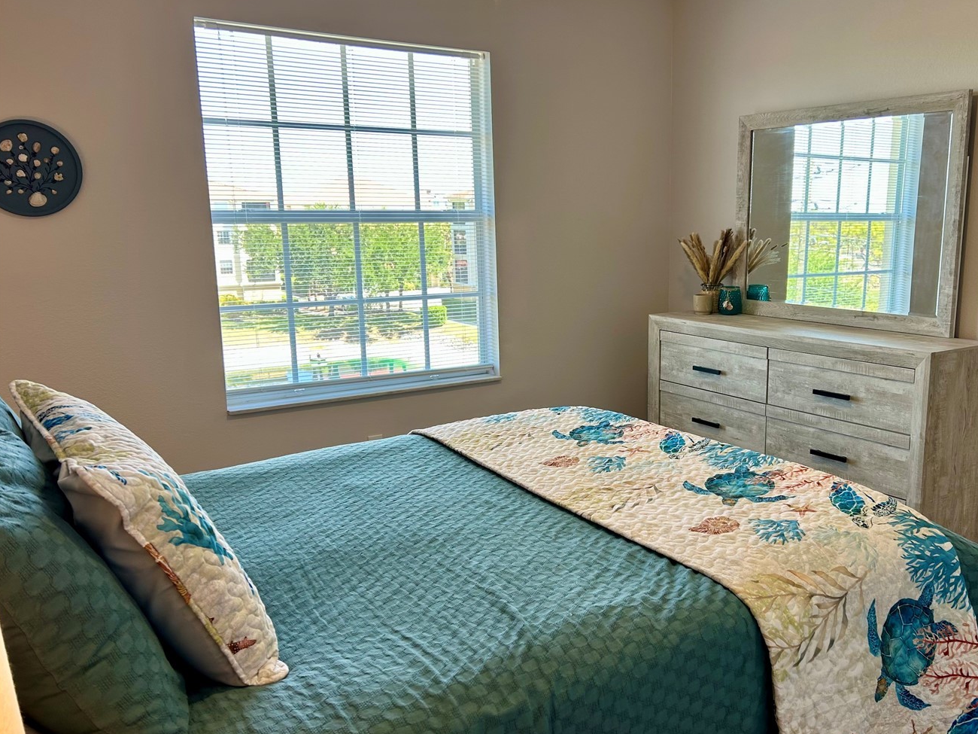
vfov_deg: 44.1
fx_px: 904
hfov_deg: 56.3
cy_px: 386
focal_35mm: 32
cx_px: 597
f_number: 1.5
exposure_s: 1/120
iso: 32
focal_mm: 5.7
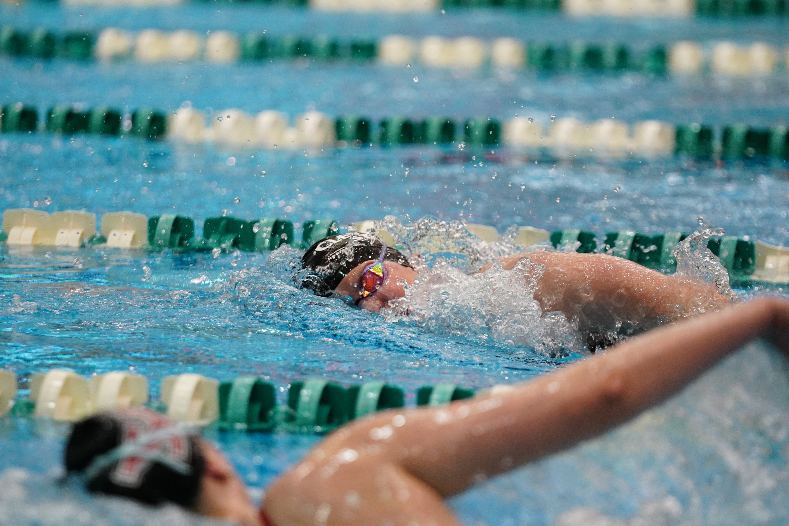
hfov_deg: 6.9
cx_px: 394
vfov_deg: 4.6
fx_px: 6574
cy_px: 263
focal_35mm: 300
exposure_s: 1/640
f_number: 2.8
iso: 2500
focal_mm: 200
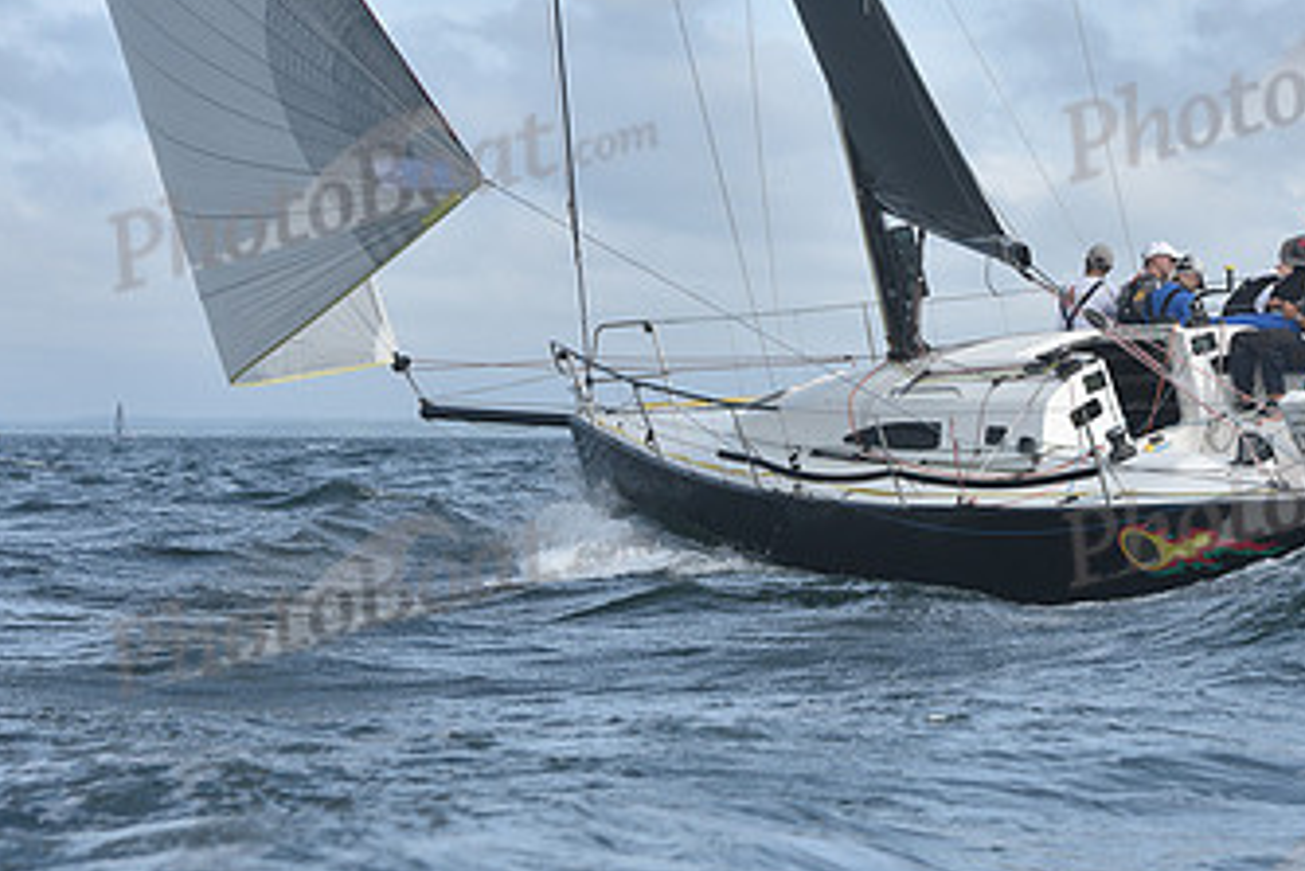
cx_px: 863
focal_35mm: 160
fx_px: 5802
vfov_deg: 8.6
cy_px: 338
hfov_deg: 12.8
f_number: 6.3
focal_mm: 92
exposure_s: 1/1250
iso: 200
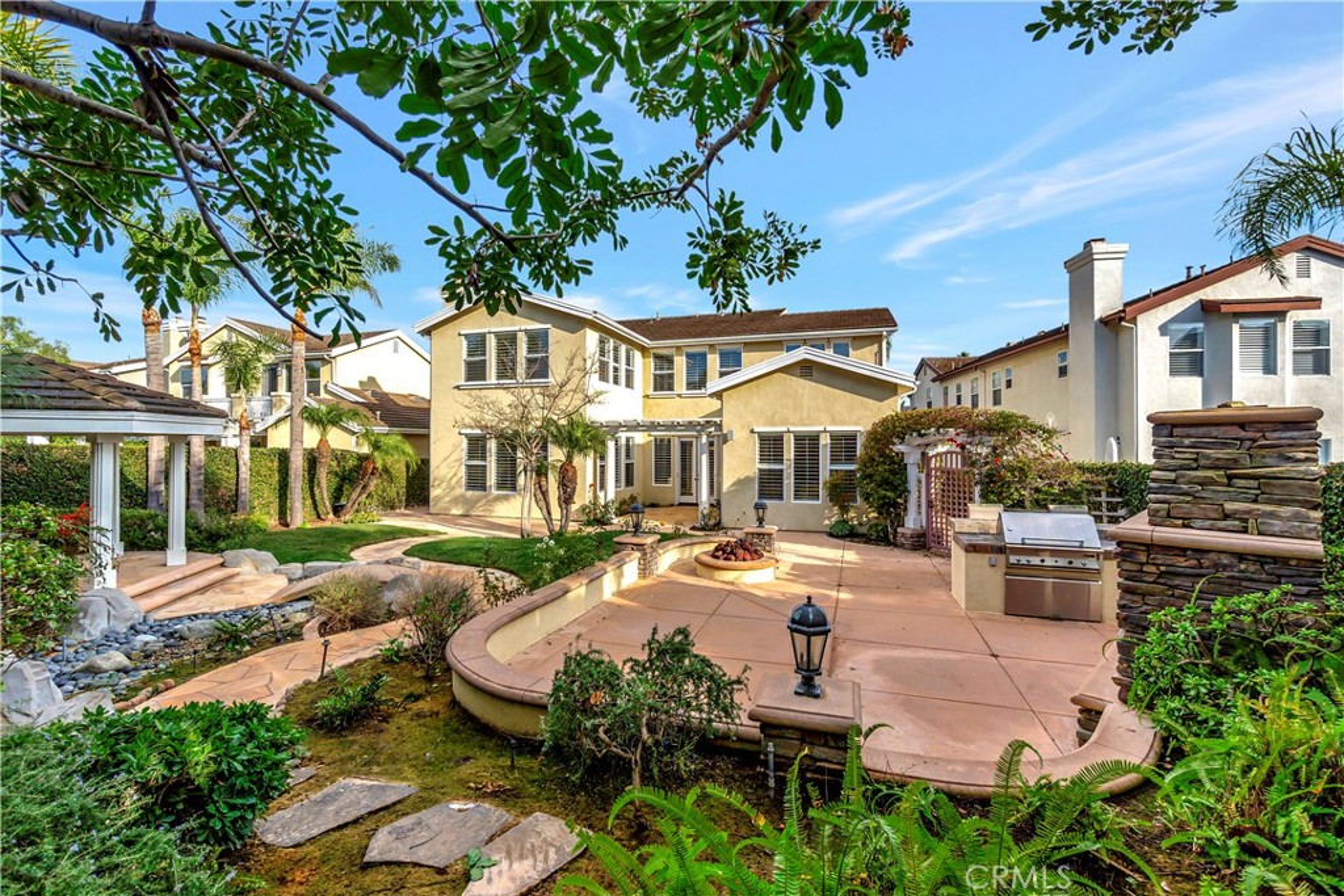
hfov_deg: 100.4
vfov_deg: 77.3
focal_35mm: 15
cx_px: 672
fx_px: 560
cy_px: 448
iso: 100
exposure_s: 1/500
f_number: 5.6
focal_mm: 10
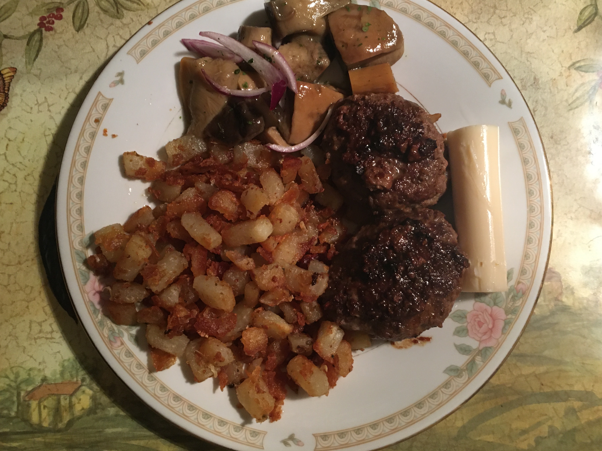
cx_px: 306
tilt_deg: -81.7
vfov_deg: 44.1
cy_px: 206
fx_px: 557
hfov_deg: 56.8
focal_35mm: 32
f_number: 2.2
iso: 200
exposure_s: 1/17
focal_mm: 4.15
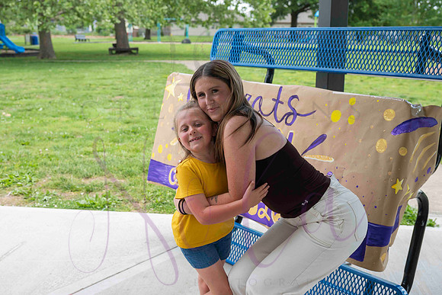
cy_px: 148
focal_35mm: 43
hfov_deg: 45.1
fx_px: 532
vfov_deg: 31.0
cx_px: 221
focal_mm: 42
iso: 400
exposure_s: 1/500
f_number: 5
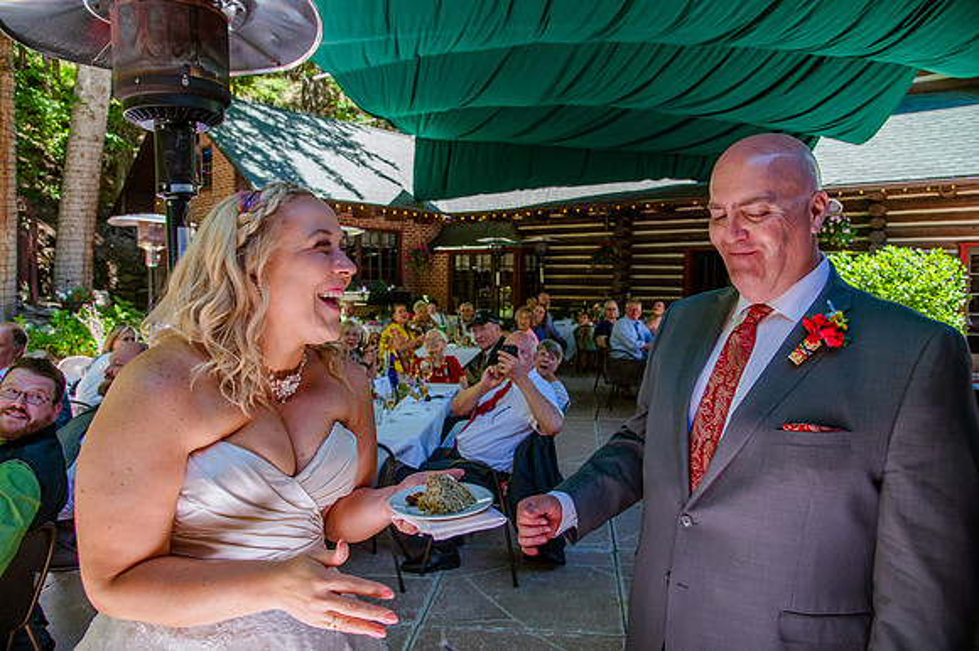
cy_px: 326
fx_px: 652
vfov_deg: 53.1
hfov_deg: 73.8
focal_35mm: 24
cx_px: 490
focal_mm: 24
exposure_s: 1/640
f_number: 5.6
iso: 1600
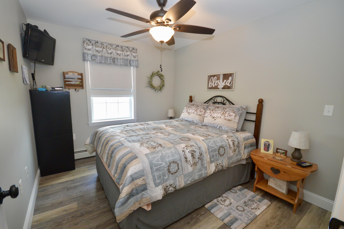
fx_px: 143
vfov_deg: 77.2
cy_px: 114
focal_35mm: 15
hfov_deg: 100.4
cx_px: 172
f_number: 4
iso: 900
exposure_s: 1/60
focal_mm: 10
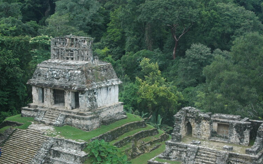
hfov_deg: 34.1
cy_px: 112
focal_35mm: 60
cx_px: 107
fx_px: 428
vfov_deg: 21.6
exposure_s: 1/60
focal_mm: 29
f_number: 5
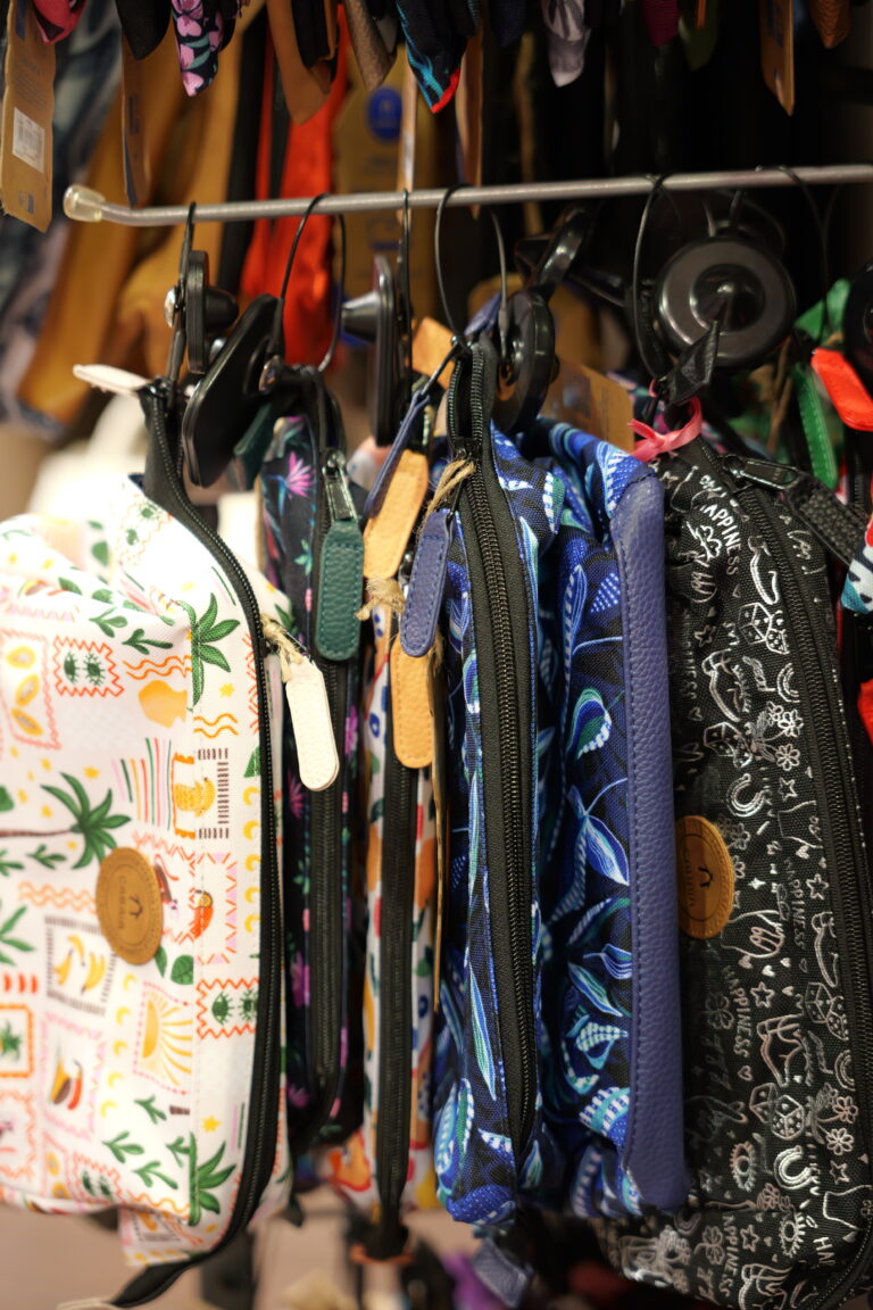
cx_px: 436
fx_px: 2073
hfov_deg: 23.8
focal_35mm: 57
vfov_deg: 35.1
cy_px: 655
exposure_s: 1/60
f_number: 2.8
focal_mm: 57
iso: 1600
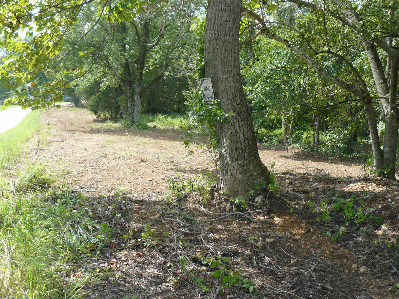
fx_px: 415
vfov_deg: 39.7
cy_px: 150
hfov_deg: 51.4
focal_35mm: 36
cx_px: 200
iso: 100
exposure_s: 1/320
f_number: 2.8
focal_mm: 6
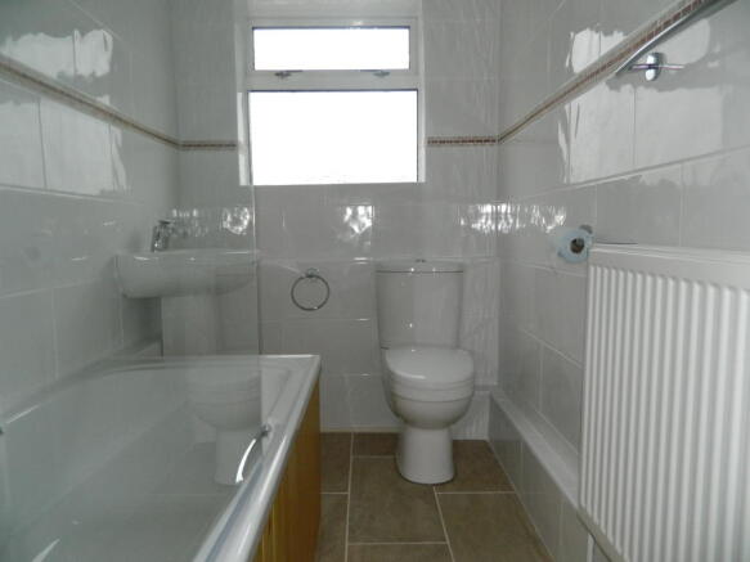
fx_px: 542
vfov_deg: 54.9
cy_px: 281
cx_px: 375
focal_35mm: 25
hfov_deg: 69.4
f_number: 3.1
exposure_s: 1/30
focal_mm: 4.5
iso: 200
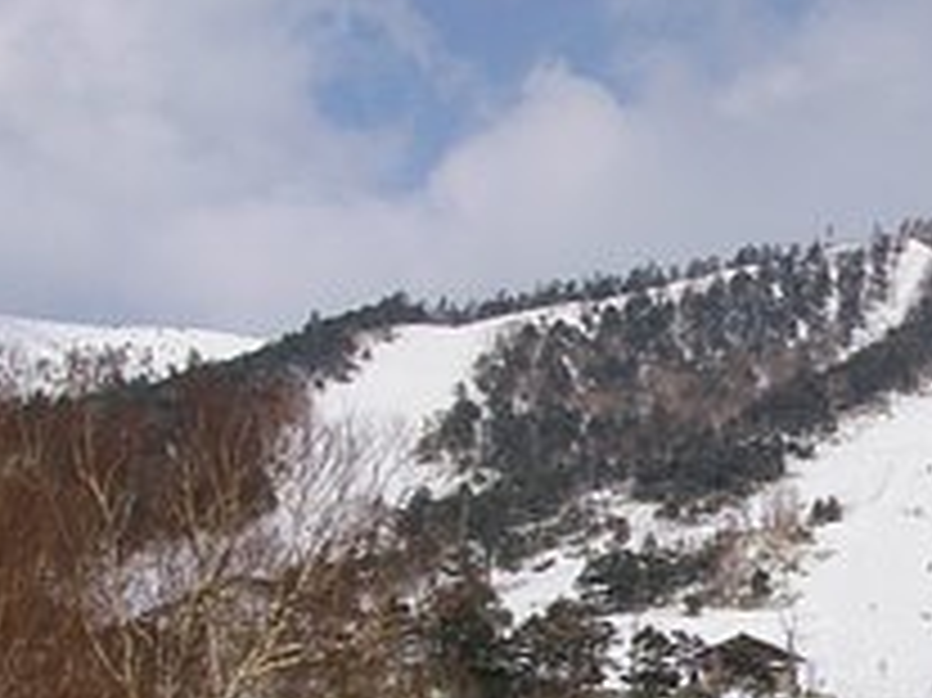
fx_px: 2529
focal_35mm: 94
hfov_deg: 19.8
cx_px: 1063
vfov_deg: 15.4
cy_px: 712
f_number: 6.6
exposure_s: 1/500
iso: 64
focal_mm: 6.3
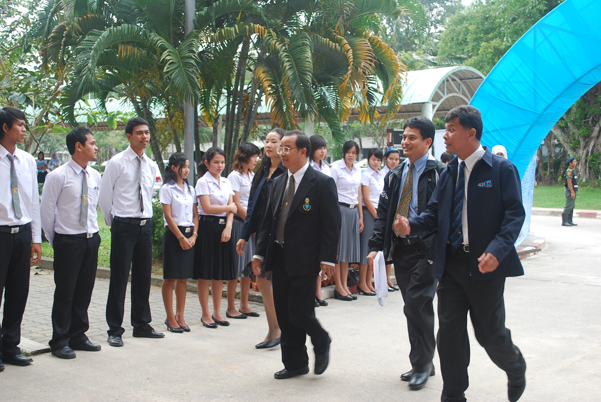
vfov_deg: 29.9
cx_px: 300
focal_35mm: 45
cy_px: 201
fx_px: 752
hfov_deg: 43.6
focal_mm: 30
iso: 200
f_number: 5
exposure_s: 1/100
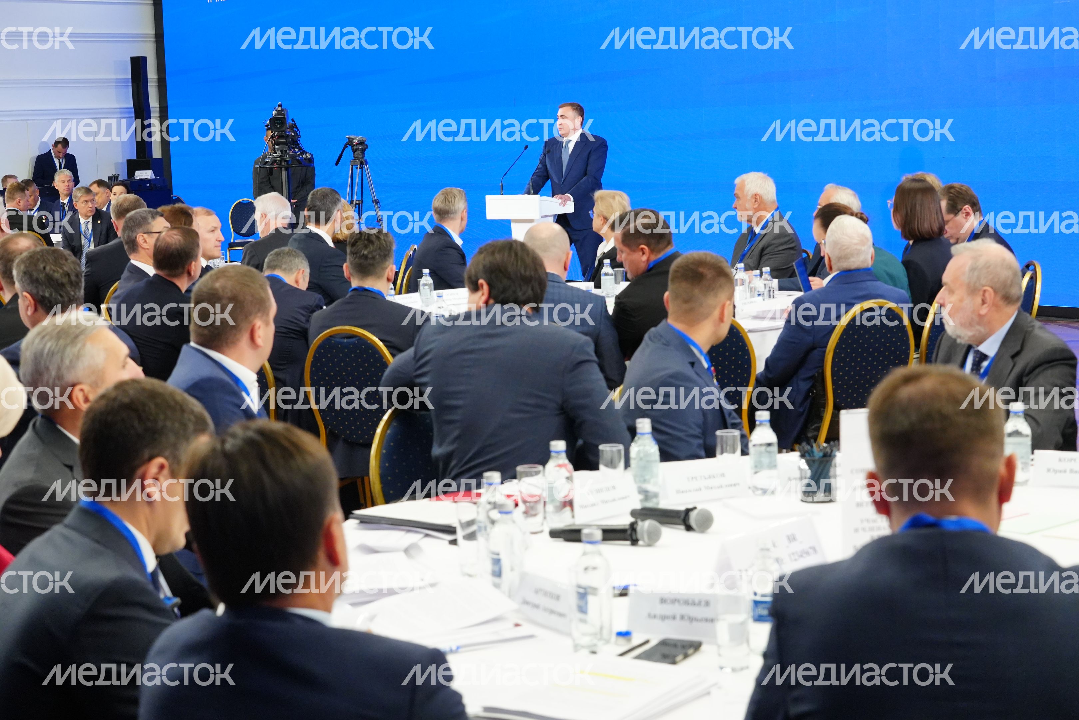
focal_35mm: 70
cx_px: 540
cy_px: 360
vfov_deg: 19.5
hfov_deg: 28.8
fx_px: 2098
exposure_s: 1/80
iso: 4000
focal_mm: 70
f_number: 8
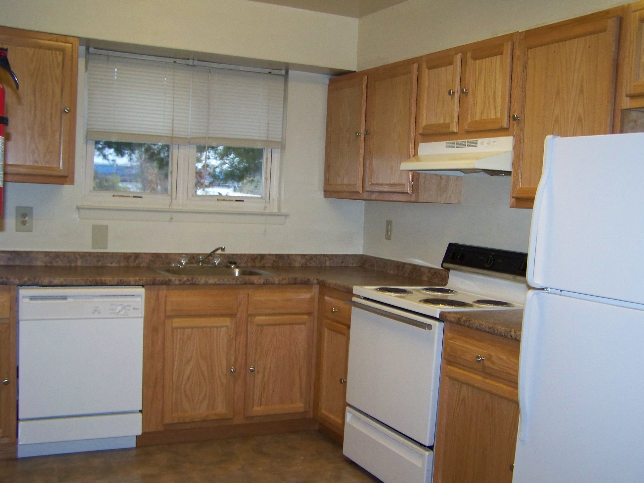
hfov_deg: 46.8
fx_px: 744
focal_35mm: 40
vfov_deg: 35.9
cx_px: 338
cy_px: 251
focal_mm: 6.3
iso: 200
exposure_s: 1/30
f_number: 2.8
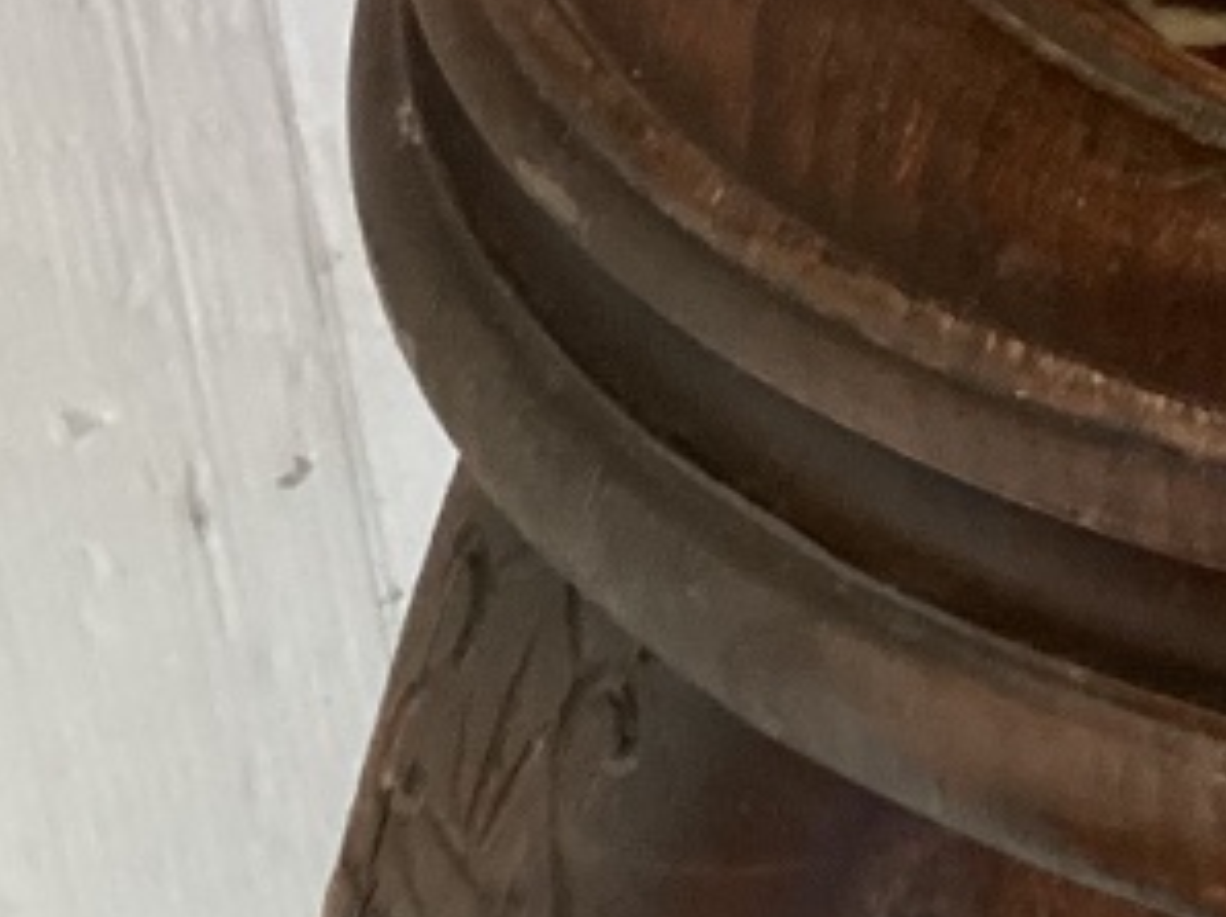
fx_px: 4424
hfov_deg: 13.8
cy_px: -880
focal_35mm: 125
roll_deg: -1.8
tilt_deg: -19.8
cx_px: 2316
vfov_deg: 10.9
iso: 160
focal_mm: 3.3
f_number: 2.4
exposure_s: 1/50
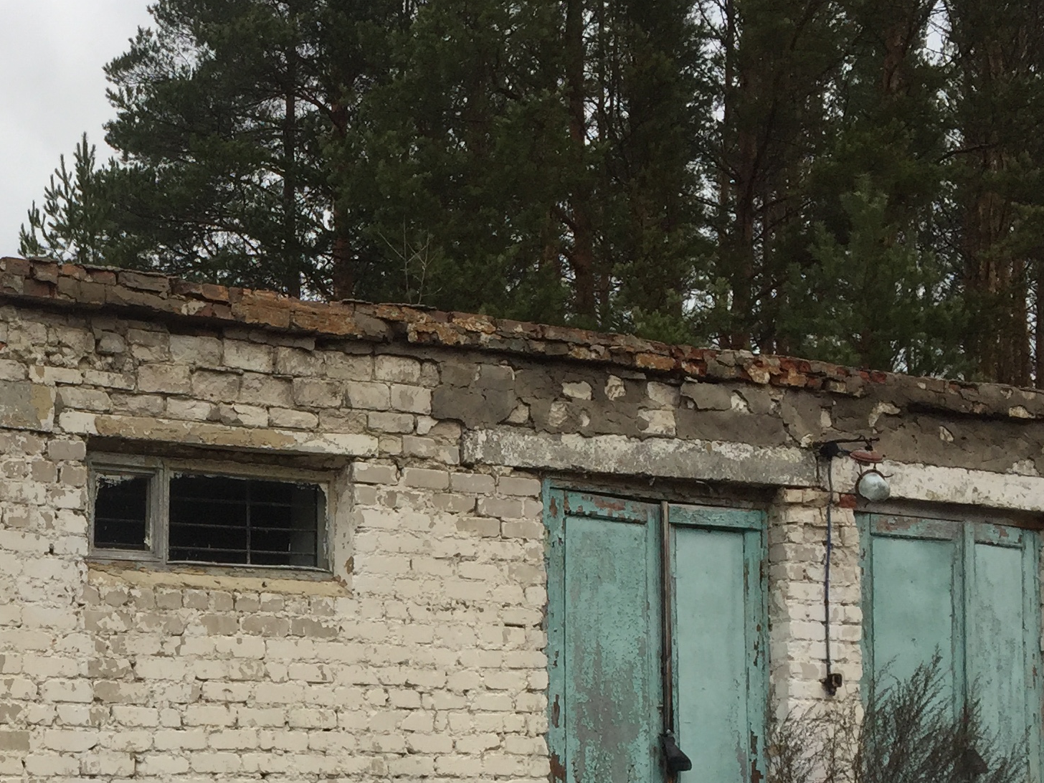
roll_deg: -1.7
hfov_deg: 28.4
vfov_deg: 22.0
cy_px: 735
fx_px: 1960
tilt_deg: +3.2
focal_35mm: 65
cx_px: 65
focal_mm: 4.15
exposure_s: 1/444
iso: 32
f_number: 2.2
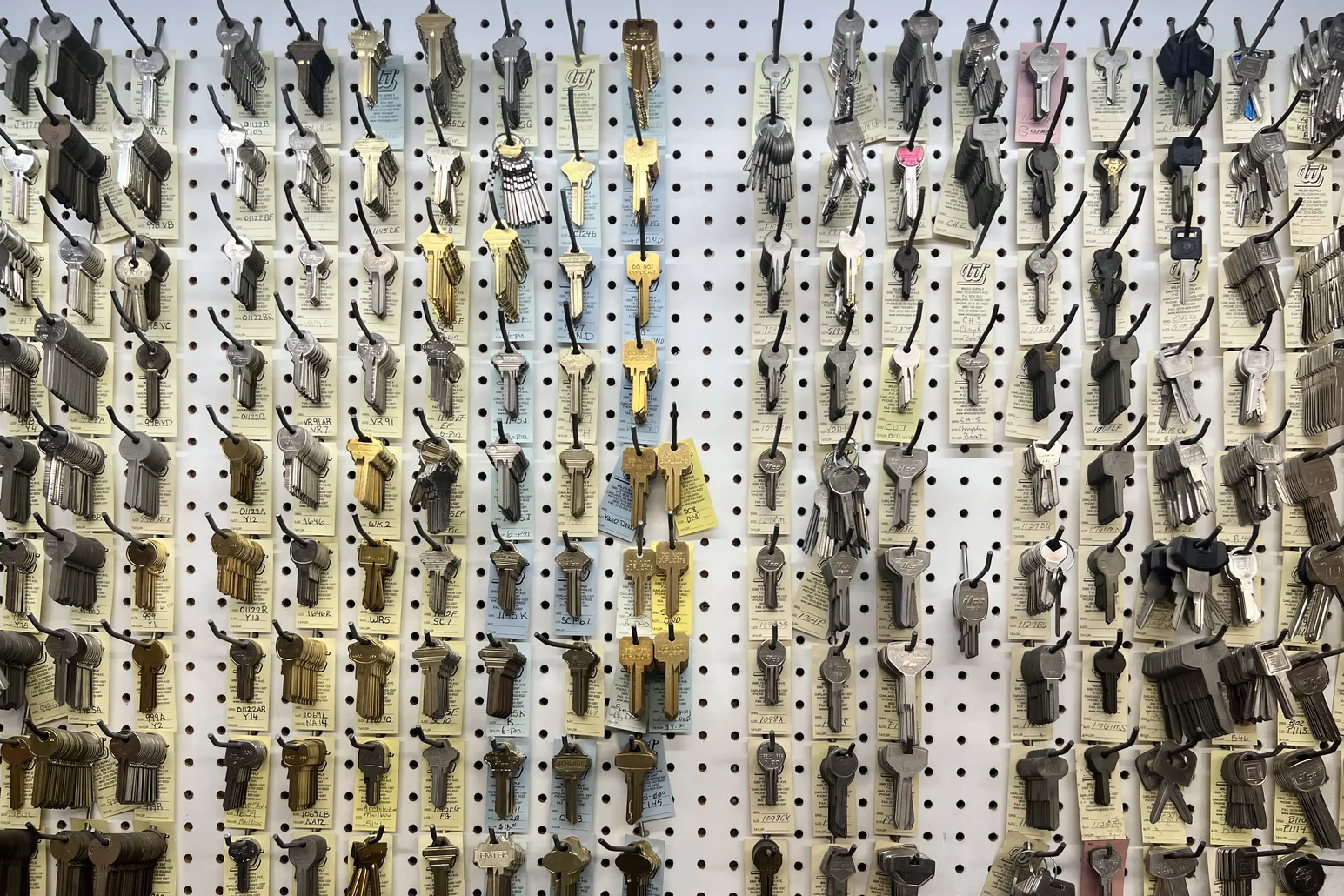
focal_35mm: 28
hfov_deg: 65.5
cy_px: 491
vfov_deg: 46.3
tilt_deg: -0.7
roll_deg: +0.2
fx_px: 1045
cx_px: 678
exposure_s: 1/120
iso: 40
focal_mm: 5.7
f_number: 1.5
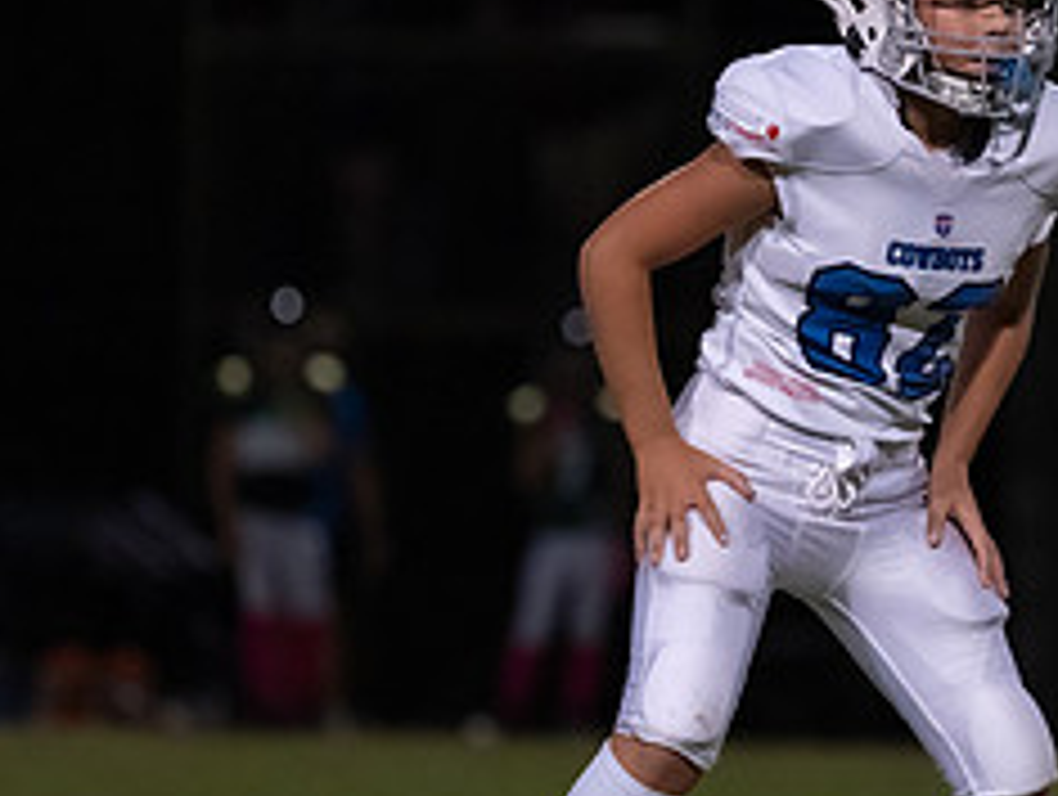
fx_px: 16469
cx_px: 933
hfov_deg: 3.7
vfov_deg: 2.8
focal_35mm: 538
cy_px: 397
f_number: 2.8
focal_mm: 175
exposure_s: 1/1000
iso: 6400
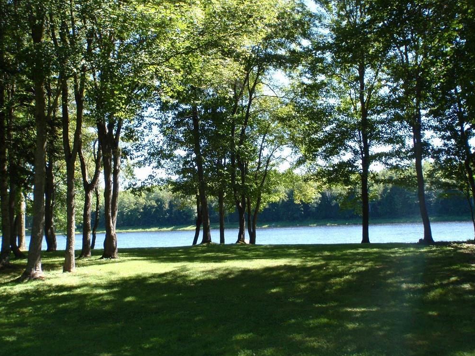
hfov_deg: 50.1
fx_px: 508
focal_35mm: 37
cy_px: 182
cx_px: 234
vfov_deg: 38.7
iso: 64
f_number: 4.1
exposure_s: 1/80
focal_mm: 6.53
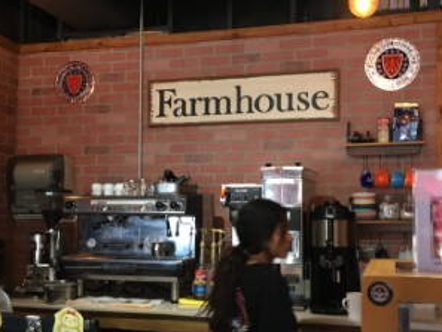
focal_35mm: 44
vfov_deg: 32.8
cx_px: 234
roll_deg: -1.2
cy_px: 192
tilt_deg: +2.3
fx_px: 562
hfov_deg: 42.9
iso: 100
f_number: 2.2
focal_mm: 4.15
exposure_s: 1/30
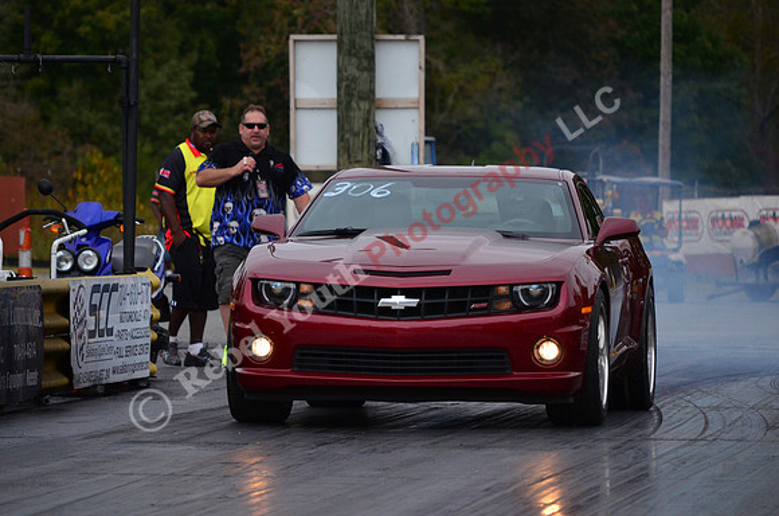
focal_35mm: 300
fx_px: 6477
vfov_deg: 4.6
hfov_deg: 6.9
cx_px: 390
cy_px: 258
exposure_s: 1/2500
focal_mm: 200
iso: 1000
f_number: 6.3
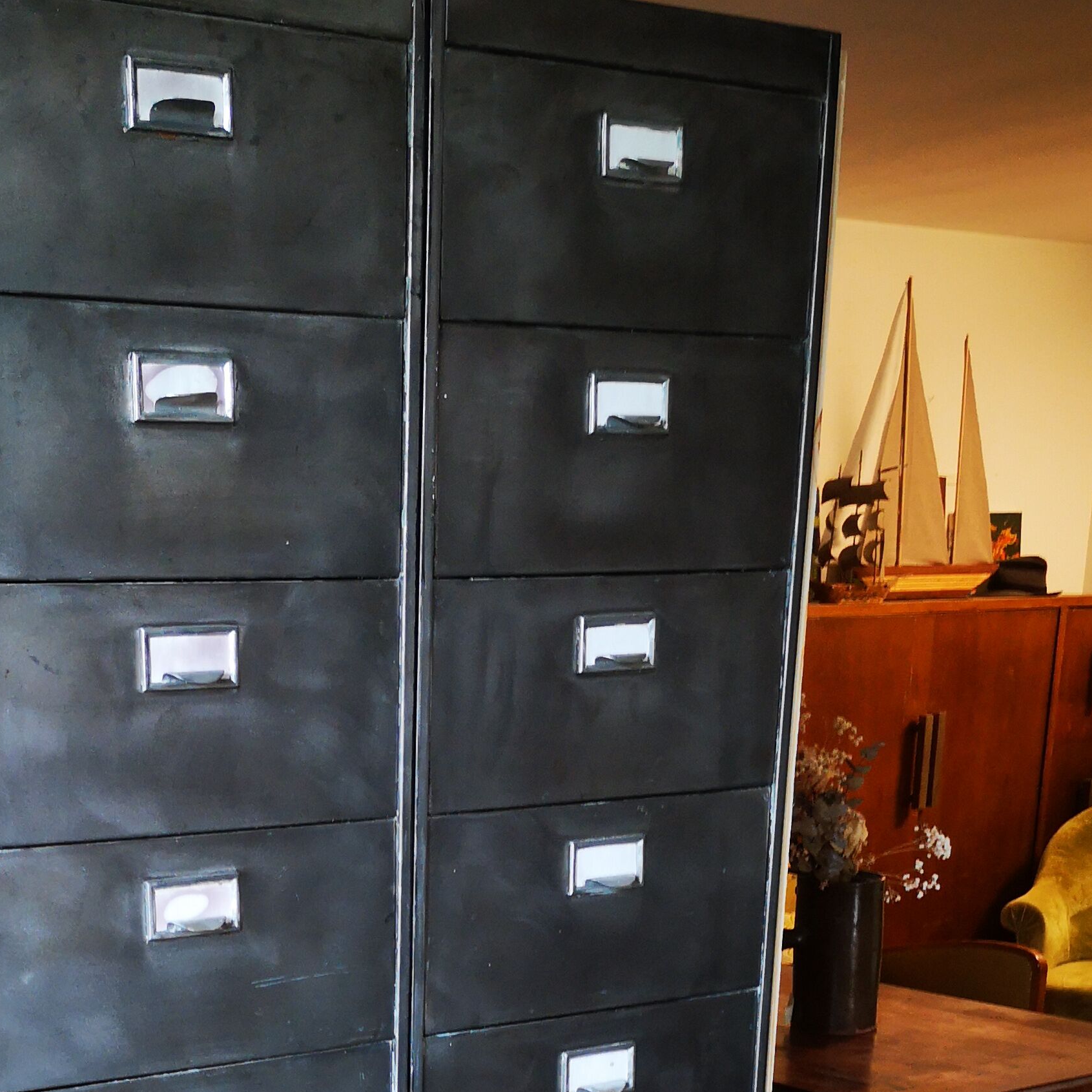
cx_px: 254
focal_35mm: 56
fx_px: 1999
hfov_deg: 30.0
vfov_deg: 28.3
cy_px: 1146
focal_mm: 3.95
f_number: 1.8
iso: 100
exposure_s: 1/50
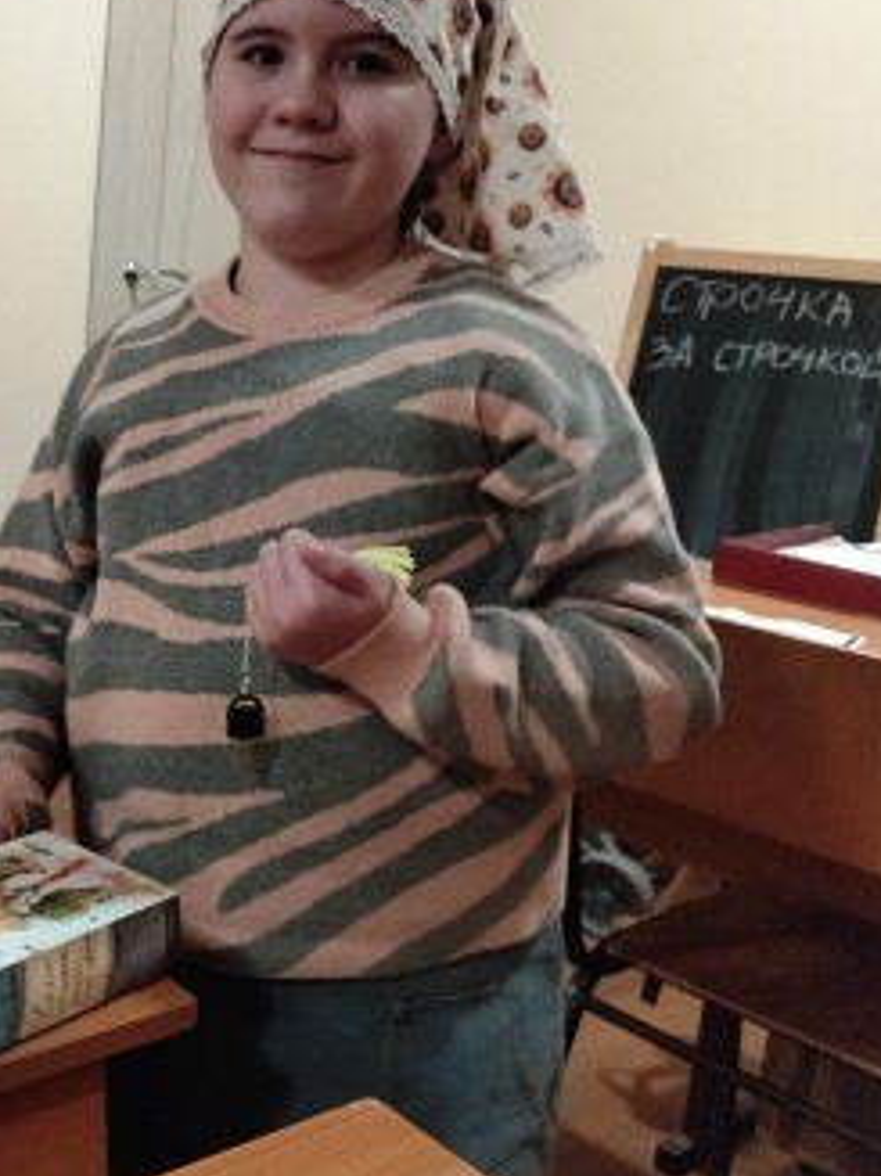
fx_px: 1121
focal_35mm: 33
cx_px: 363
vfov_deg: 55.1
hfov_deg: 42.8
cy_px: 493
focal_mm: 4.74
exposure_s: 1/25
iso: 728
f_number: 1.79
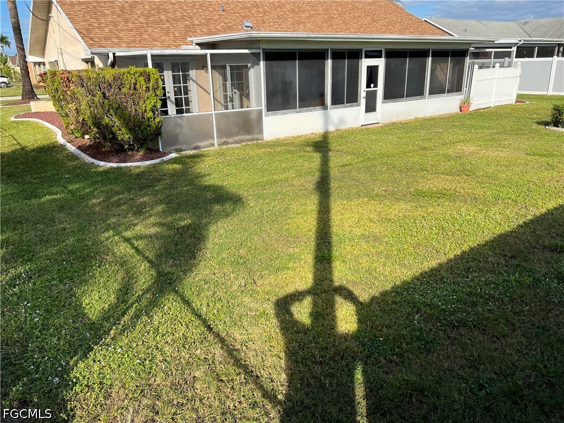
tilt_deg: -19.5
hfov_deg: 67.3
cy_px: 212
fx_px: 424
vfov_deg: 53.1
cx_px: 282
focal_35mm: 26
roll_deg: +1.7
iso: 50
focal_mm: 5.7
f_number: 1.5
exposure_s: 1/2252
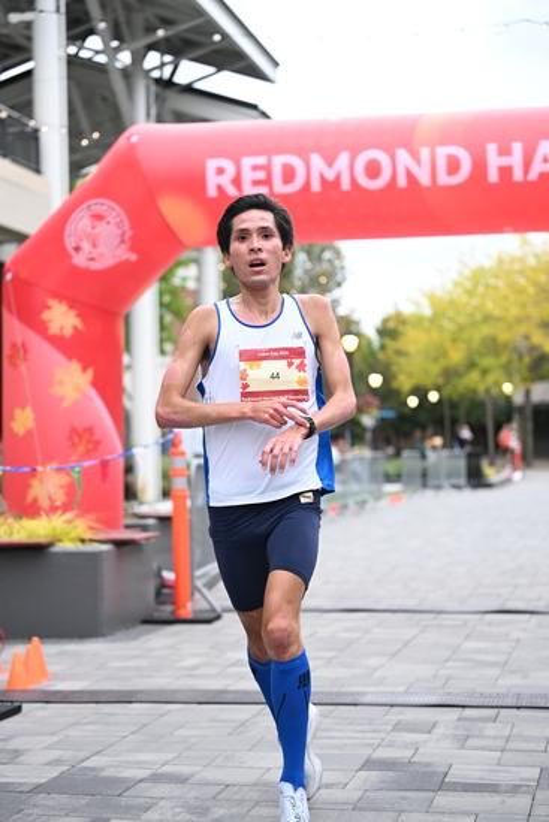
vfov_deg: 28.8
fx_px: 1600
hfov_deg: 19.5
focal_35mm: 70
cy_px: 411
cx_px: 274
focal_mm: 70
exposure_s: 1/800
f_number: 2.8
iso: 1600
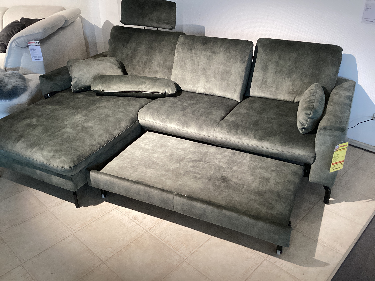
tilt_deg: -28.5
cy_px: 140
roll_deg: +0.5
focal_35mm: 31
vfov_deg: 45.4
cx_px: 188
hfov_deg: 58.4
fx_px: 336
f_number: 2.4
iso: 250
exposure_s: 1/50
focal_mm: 3.3
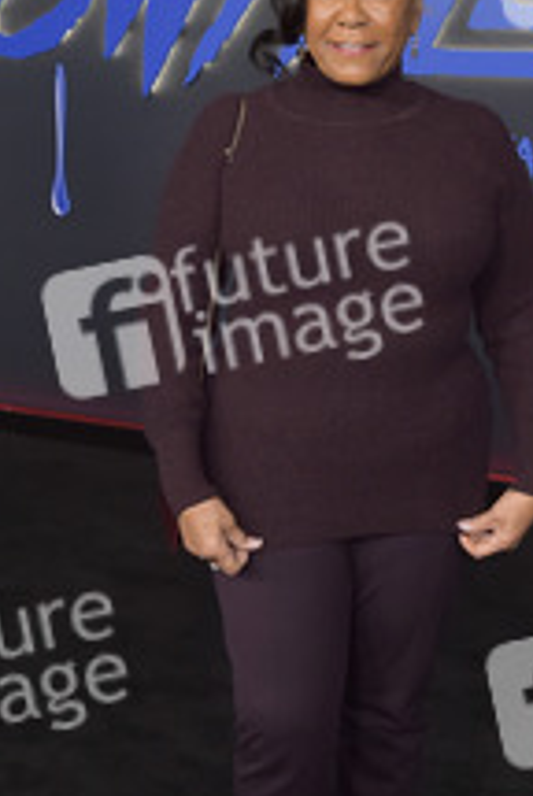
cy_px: 496
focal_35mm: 78
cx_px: 342
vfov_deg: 25.9
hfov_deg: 17.5
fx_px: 1727
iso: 2000
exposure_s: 1/250
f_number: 6.3
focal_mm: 42
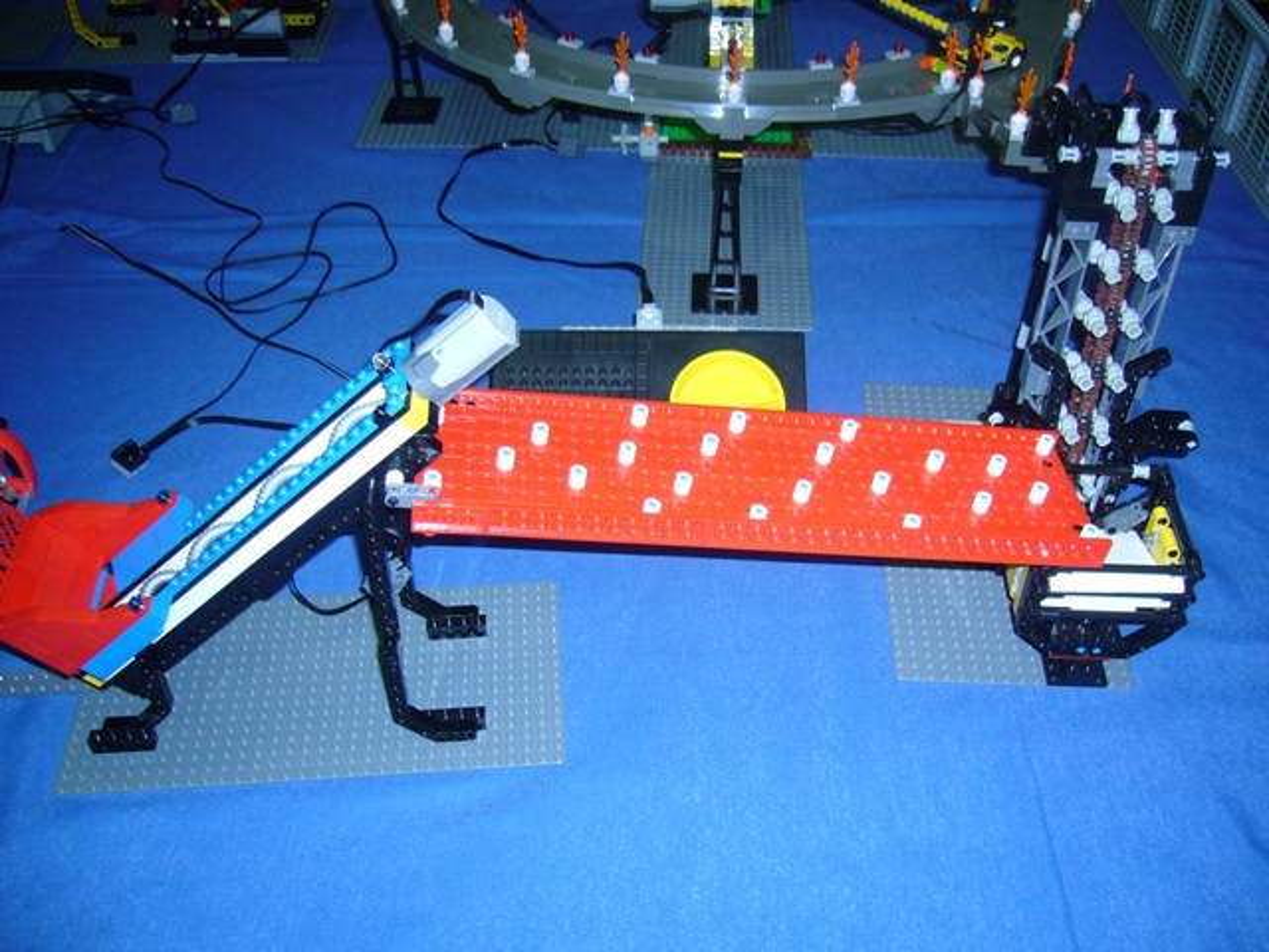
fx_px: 1283
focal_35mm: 35
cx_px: 634
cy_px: 476
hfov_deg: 52.6
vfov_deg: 40.7
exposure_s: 1/30
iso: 100
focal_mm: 5.8
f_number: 2.8
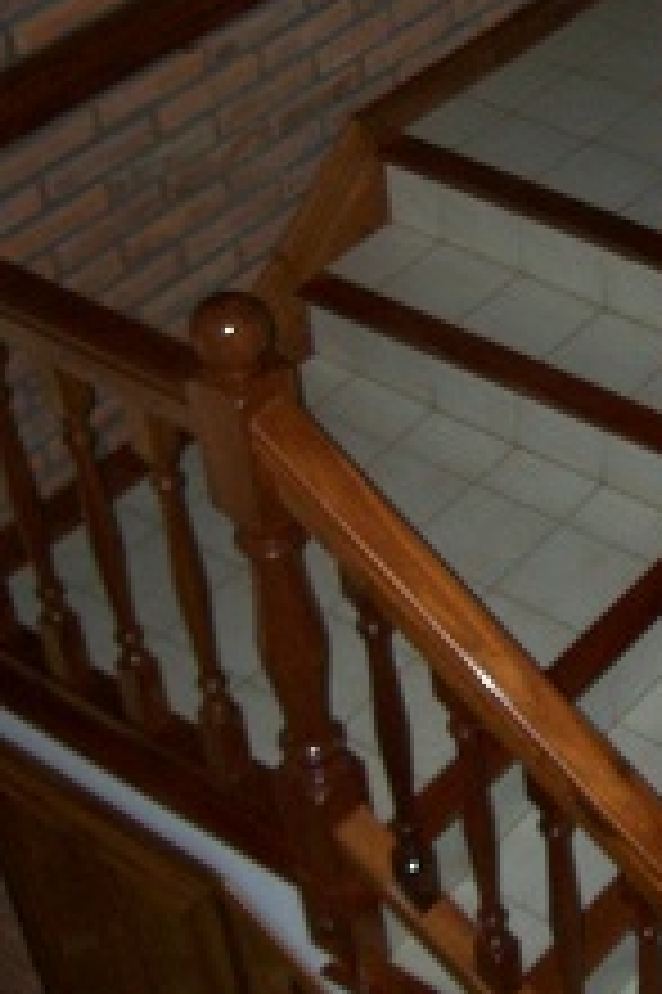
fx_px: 2265
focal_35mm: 82
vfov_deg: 24.7
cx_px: 721
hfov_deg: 16.2
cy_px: 337
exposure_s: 1/64
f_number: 2.7
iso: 80
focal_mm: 5.6
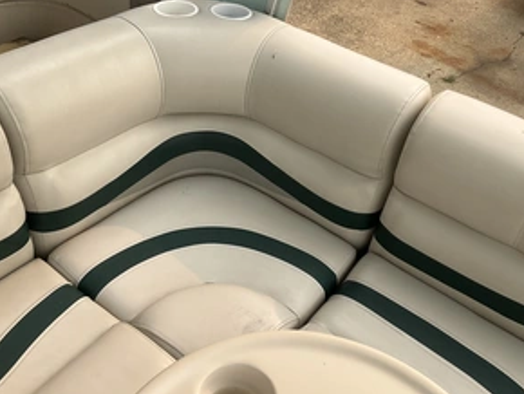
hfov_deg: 46.8
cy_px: 183
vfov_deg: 36.0
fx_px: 606
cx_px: 257
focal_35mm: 40
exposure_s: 1/770
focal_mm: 3
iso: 25
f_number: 1.8
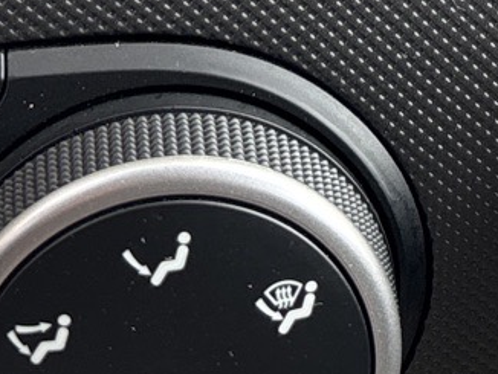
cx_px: 600
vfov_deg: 9.0
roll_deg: -2.0
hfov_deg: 12.6
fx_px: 2203
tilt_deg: -24.6
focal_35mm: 153
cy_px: -434
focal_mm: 5.96
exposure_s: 1/176
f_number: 1.6
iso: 40
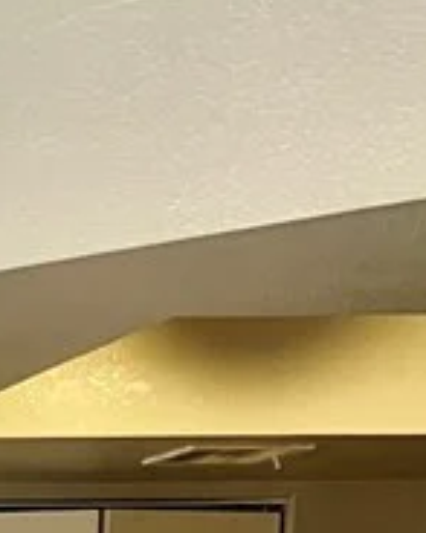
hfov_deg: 8.6
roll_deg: -0.9
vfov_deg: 12.6
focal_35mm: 141
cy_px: 939
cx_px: -956
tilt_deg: -5.0
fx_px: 2224
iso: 125
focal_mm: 5.7
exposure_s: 1/63
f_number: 1.5
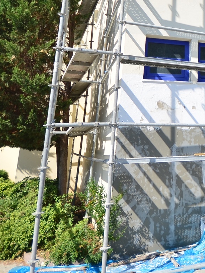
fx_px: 324
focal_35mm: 41
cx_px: 268
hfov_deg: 28.6
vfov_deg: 43.1
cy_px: 44
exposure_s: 1/640
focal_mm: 10
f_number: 4.5
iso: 100
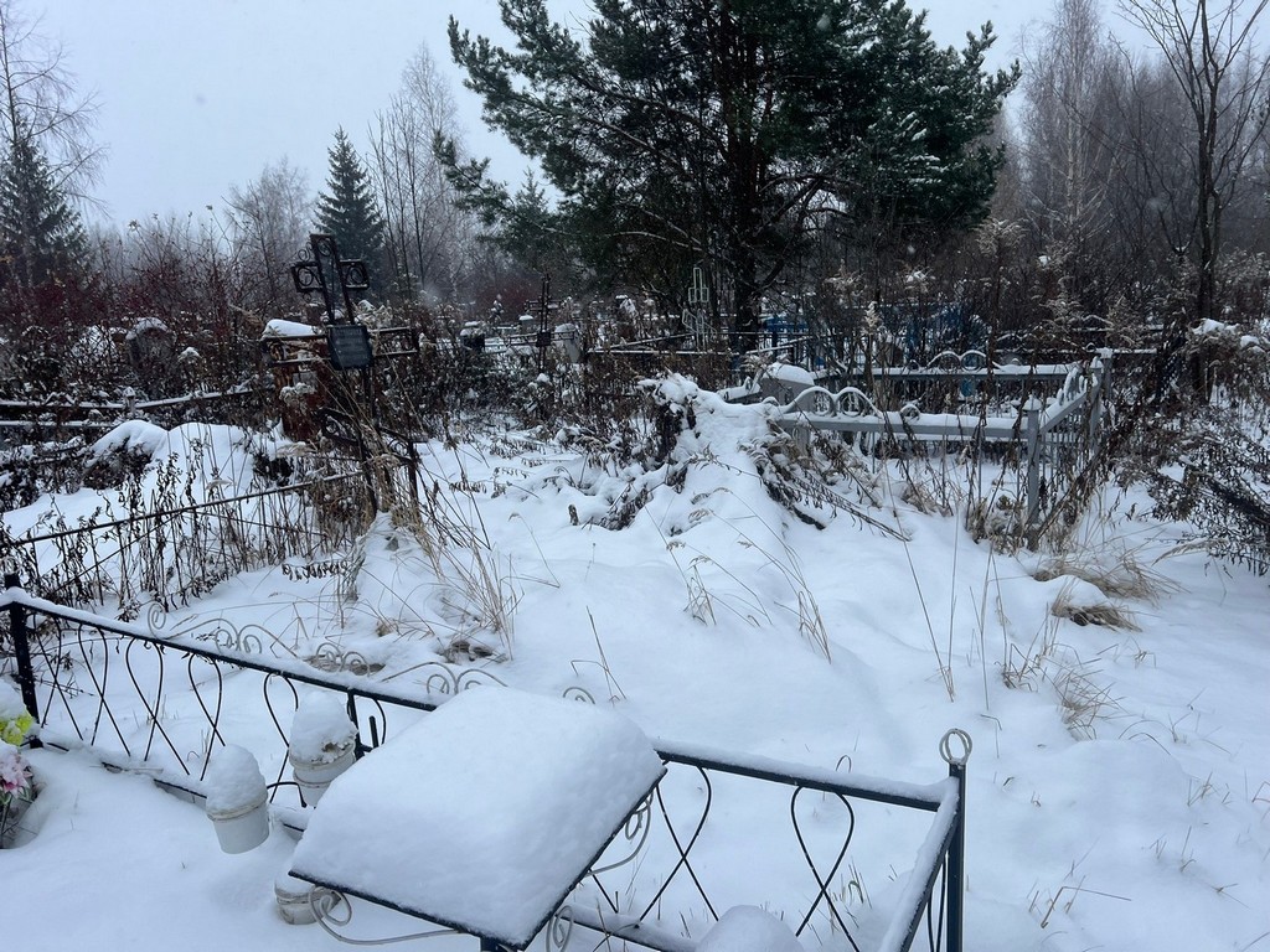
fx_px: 954
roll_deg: -1.1
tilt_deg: -12.6
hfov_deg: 67.3
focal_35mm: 26
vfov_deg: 53.1
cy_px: 476
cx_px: 635
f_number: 1.5
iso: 50
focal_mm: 5.7
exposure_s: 1/1135
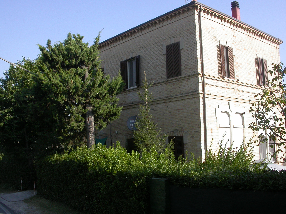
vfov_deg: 37.7
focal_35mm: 38
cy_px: 107
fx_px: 314
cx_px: 143
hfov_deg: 49.0
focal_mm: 7.85
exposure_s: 1/220
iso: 100
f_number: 6.7
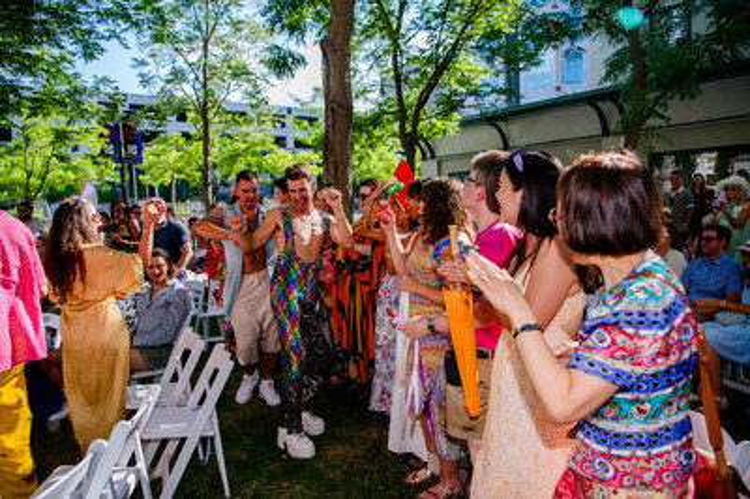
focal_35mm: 24
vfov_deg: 53.1
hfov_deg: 73.8
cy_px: 250
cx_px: 375
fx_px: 500
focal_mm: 24
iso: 200
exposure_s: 1/640
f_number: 3.5
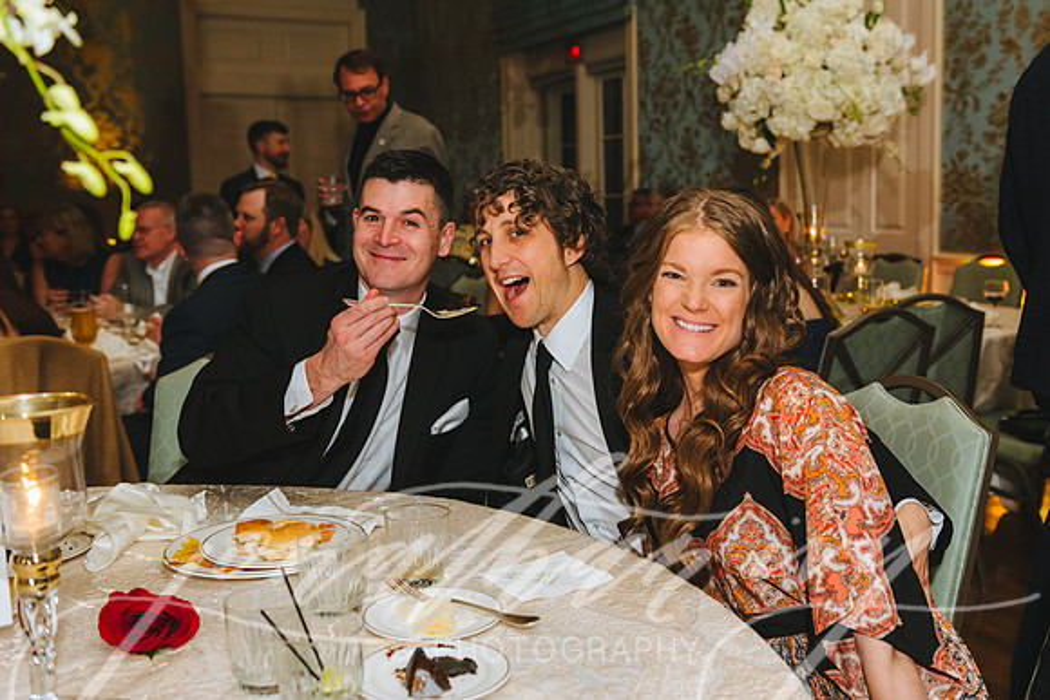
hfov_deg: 50.5
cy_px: 319
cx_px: 572
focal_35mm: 38
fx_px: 1113
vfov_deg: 34.9
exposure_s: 1/160
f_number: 4
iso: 3200
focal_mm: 35
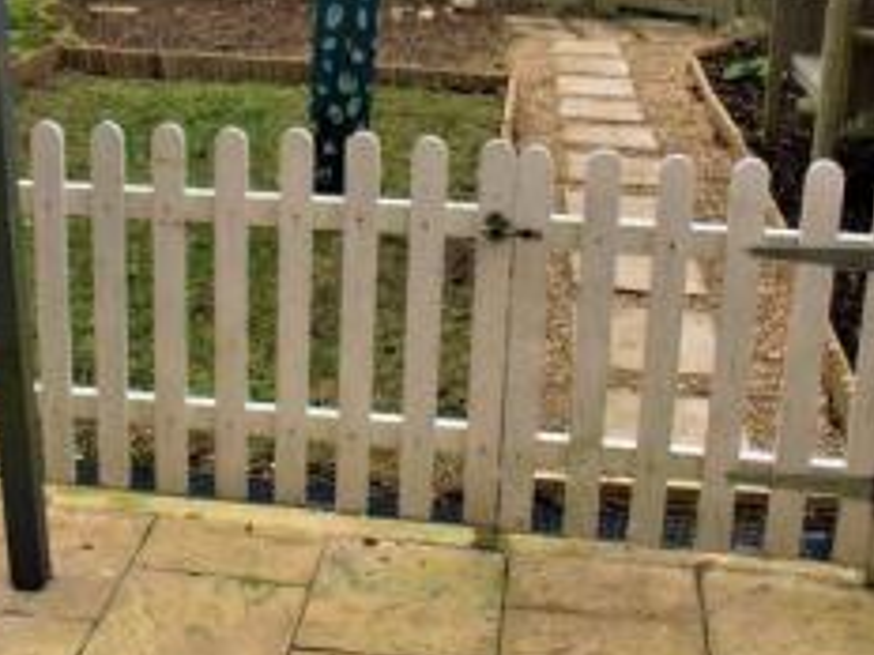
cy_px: 137
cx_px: 318
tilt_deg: -16.4
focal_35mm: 73
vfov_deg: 20.0
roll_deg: +0.2
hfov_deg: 26.6
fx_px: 1843
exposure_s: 1/215
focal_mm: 4.15
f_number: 2.2
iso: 32
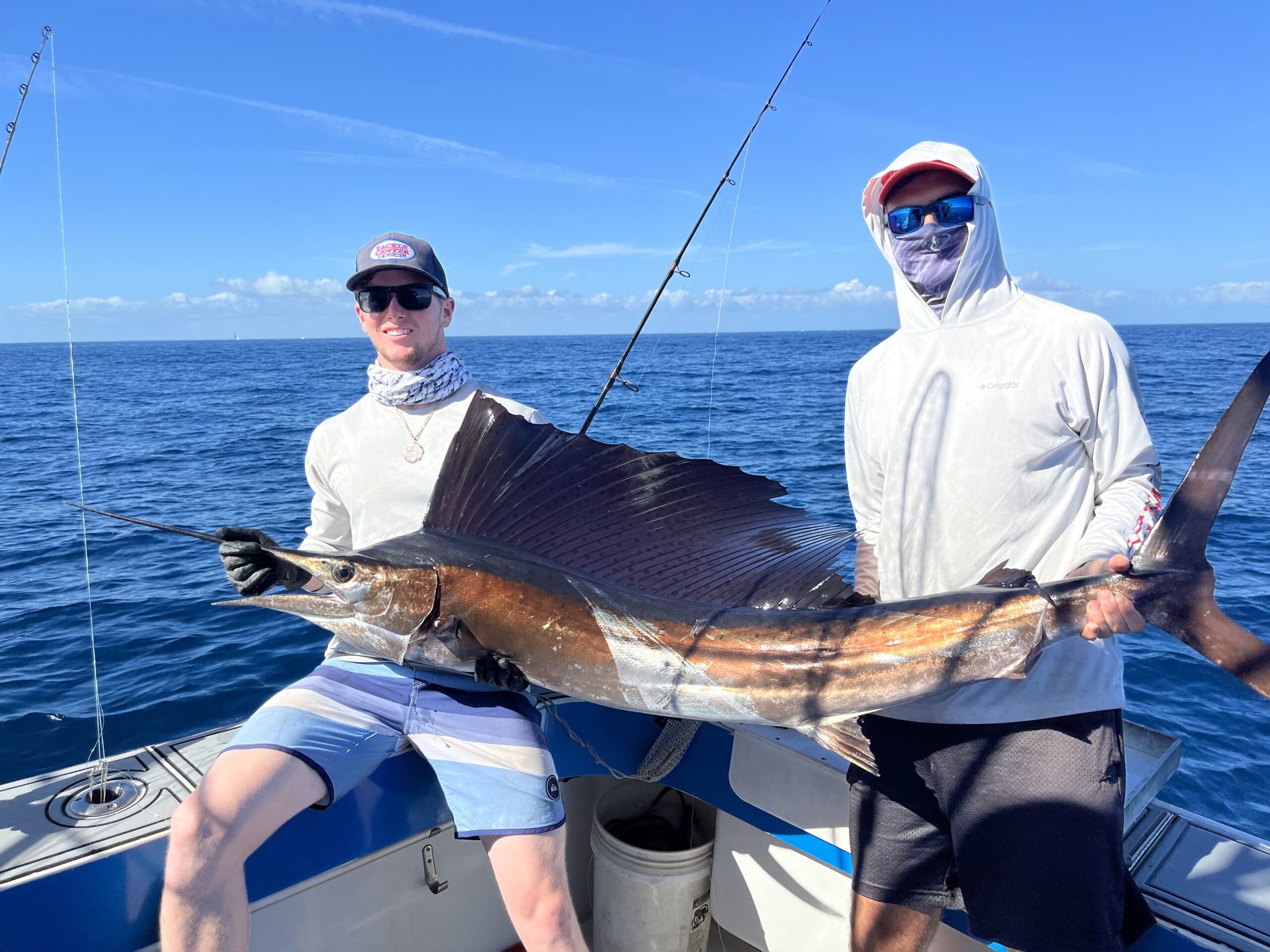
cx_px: 635
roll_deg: +0.6
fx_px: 954
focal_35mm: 26
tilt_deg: -10.0
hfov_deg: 67.3
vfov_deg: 53.1
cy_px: 476
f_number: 1.6
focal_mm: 5.1
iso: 50
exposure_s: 1/3623
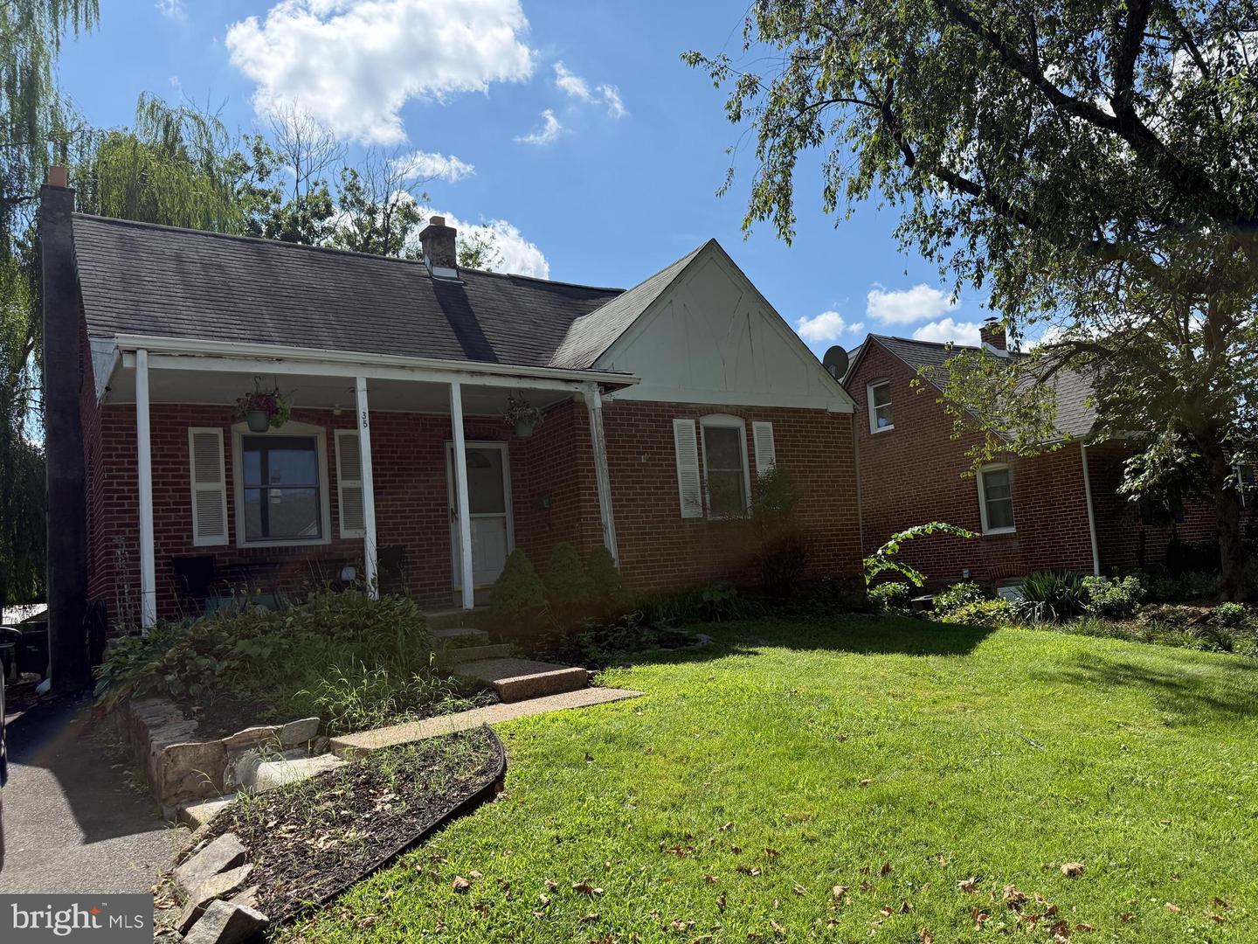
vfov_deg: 56.8
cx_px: 629
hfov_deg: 71.6
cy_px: 472
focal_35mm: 24
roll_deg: +4.3
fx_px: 872
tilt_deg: +8.3
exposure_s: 1/5319
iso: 100
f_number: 1.78
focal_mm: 6.76
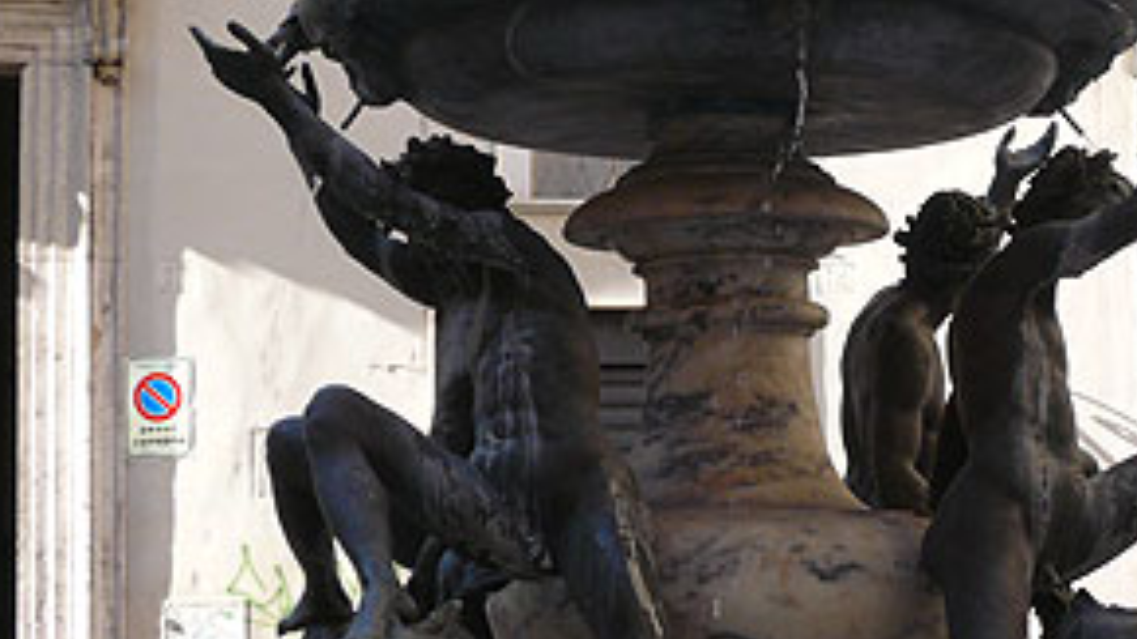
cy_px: 376
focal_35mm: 98
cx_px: 761
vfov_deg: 12.3
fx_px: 2954
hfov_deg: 21.7
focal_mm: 9.6
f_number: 4
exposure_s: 1/160
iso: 100
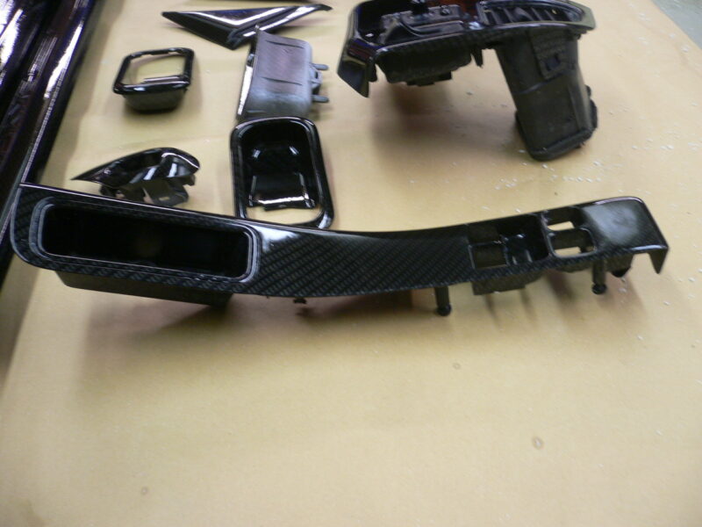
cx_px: 351
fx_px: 710
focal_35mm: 35
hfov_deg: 52.6
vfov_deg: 40.7
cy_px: 264
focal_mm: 5.8
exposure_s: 1/25
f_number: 2.8
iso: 100
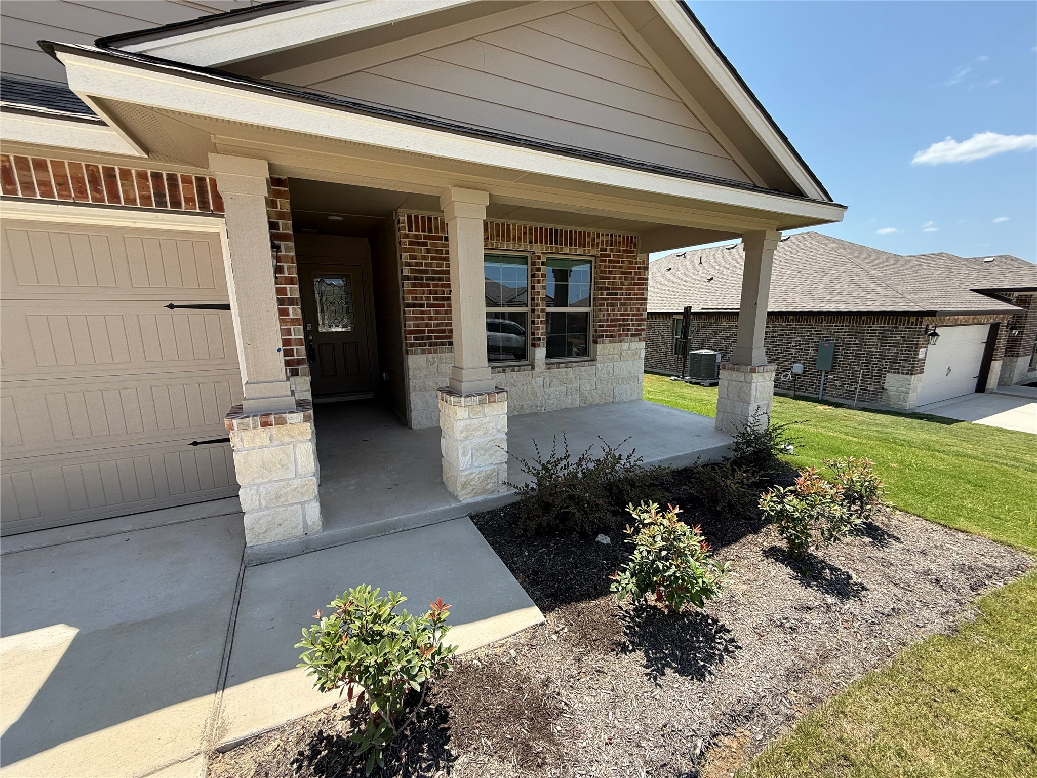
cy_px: 389
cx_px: 518
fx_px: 419
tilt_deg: -10.5
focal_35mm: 14
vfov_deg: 85.7
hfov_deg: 102.1
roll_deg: +0.0
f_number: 2.2
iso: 50
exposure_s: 1/686
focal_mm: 2.22
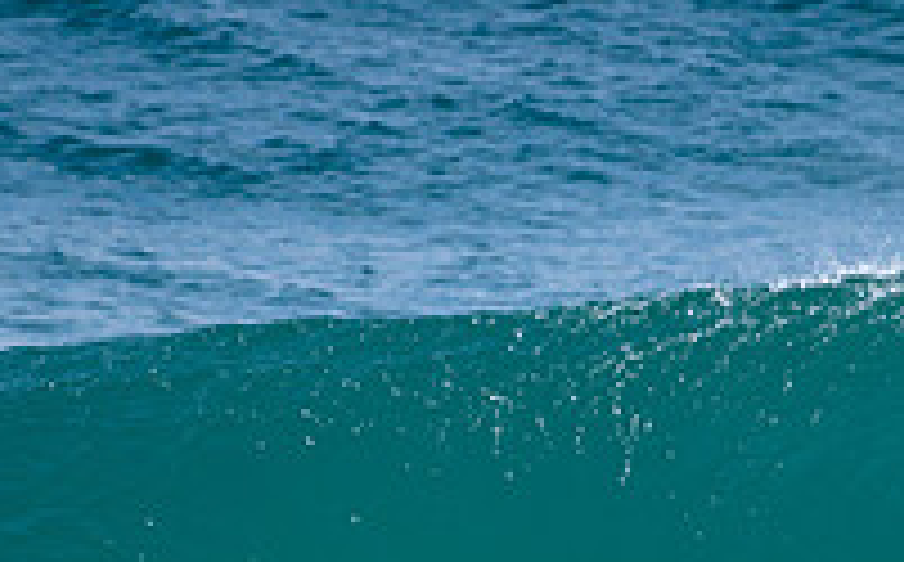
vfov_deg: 0.7
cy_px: 562
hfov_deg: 1.2
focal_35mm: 1806
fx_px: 44432
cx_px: 1445
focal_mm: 500
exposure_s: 1/2000
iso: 110
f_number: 5.6
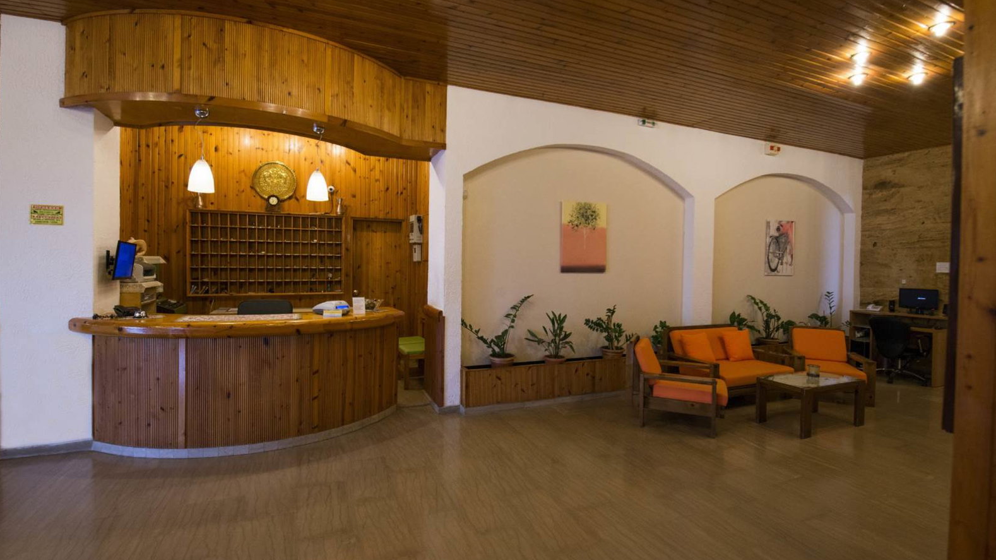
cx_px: 492
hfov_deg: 95.9
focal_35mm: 17
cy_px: 267
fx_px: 449
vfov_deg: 63.9
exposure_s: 1/40
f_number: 5.6
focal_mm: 16
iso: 1250
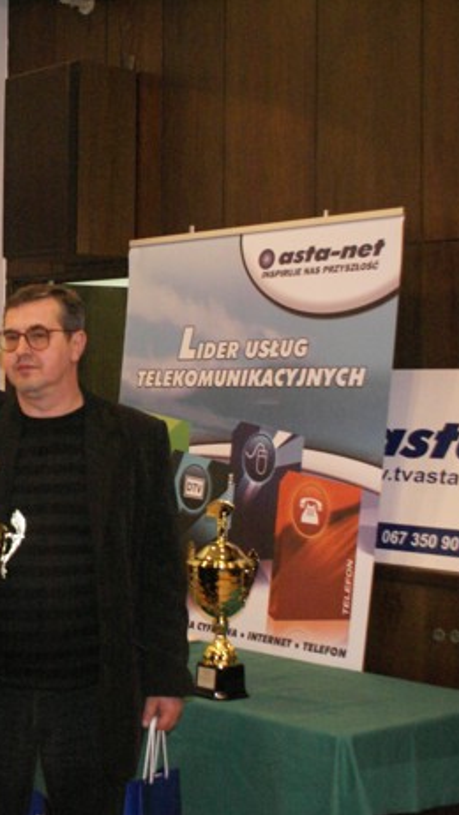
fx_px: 1341
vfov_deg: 33.8
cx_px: -97
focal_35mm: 62
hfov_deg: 18.4
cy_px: 409
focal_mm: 26
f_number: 4.5
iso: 1600
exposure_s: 1/25
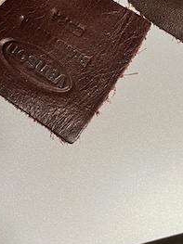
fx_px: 557
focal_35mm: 79
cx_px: 165
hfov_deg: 18.3
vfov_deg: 22.5
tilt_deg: -74.0
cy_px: -59
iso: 200
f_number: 1.6
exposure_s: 1/60
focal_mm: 5.1
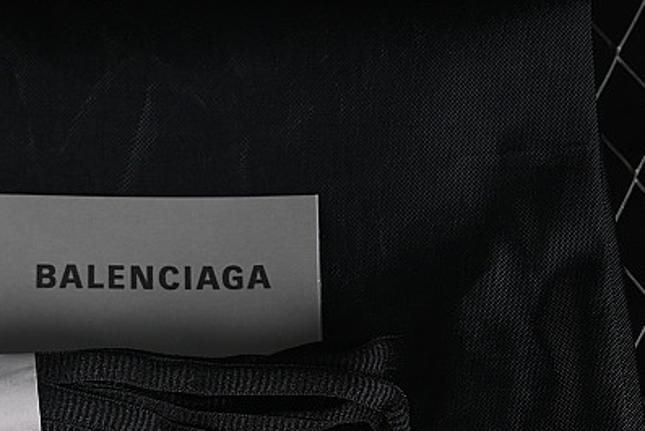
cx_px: -67
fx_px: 3656
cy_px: 433
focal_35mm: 204
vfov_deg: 6.7
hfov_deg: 10.0
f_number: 6.3
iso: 160
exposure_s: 1/60
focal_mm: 50
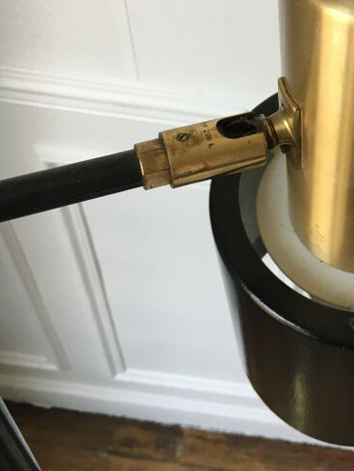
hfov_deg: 29.5
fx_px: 654
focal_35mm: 48
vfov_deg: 38.6
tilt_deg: -48.2
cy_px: 120
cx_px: 291
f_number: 2.2
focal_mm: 4.15
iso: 40
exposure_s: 1/33
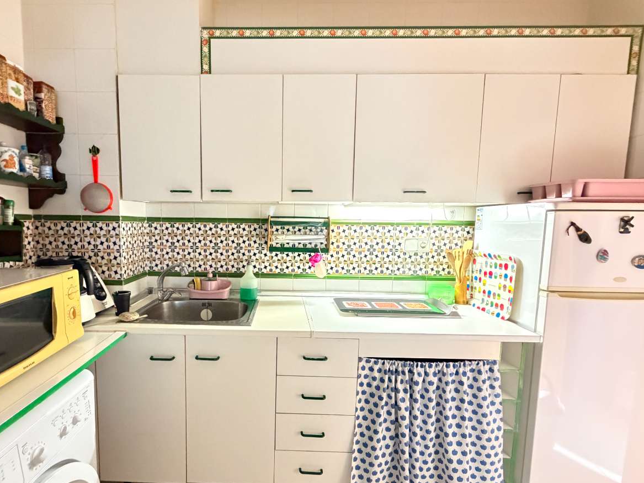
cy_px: 257
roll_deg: +0.8
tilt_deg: -5.3
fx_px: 335
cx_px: 277
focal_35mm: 18
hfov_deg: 87.2
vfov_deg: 71.5
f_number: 2.2
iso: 1250
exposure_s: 1/50
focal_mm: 2.22
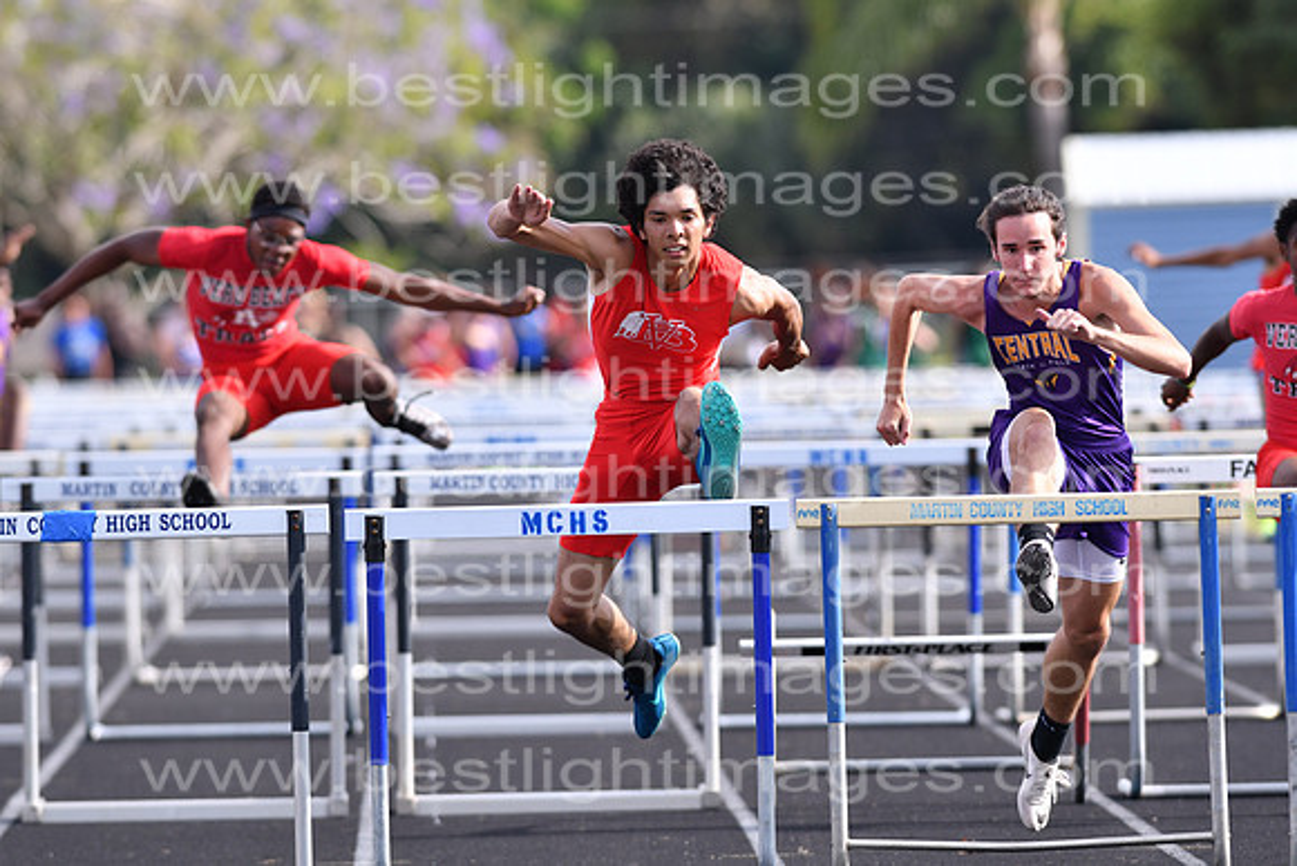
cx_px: 648
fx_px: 16216
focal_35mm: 450
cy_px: 433
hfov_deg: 4.6
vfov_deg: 3.1
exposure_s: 1/2000
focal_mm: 300
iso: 400
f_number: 4
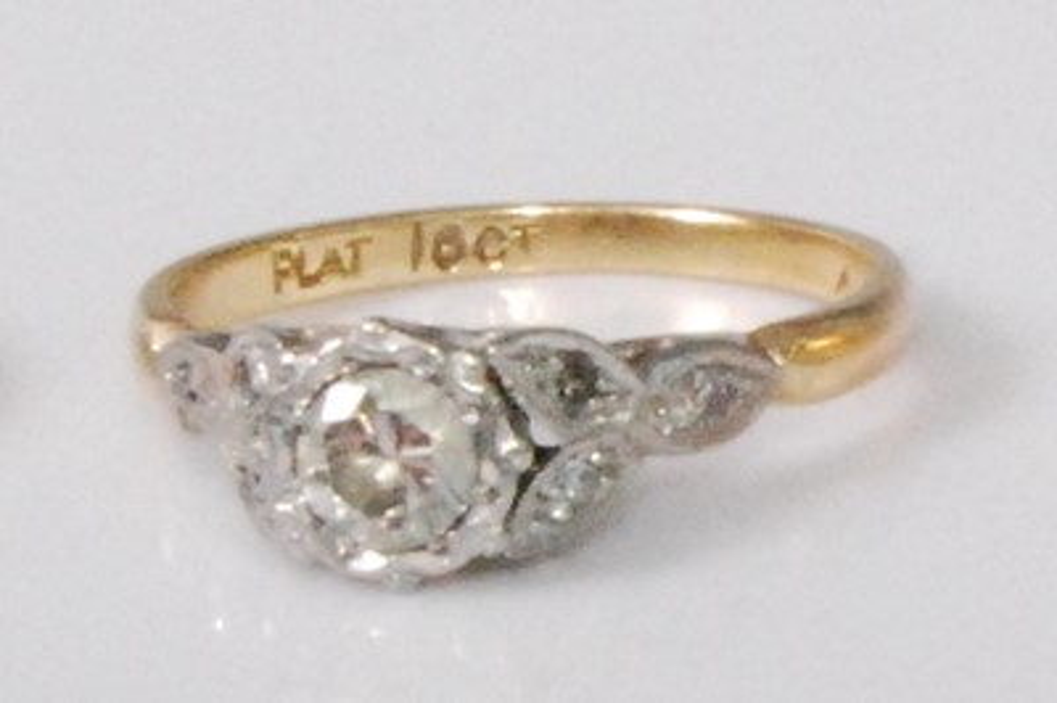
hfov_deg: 35.1
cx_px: 528
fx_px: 1672
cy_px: 352
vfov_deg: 23.7
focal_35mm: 57
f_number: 22
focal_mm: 38
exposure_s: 1/125
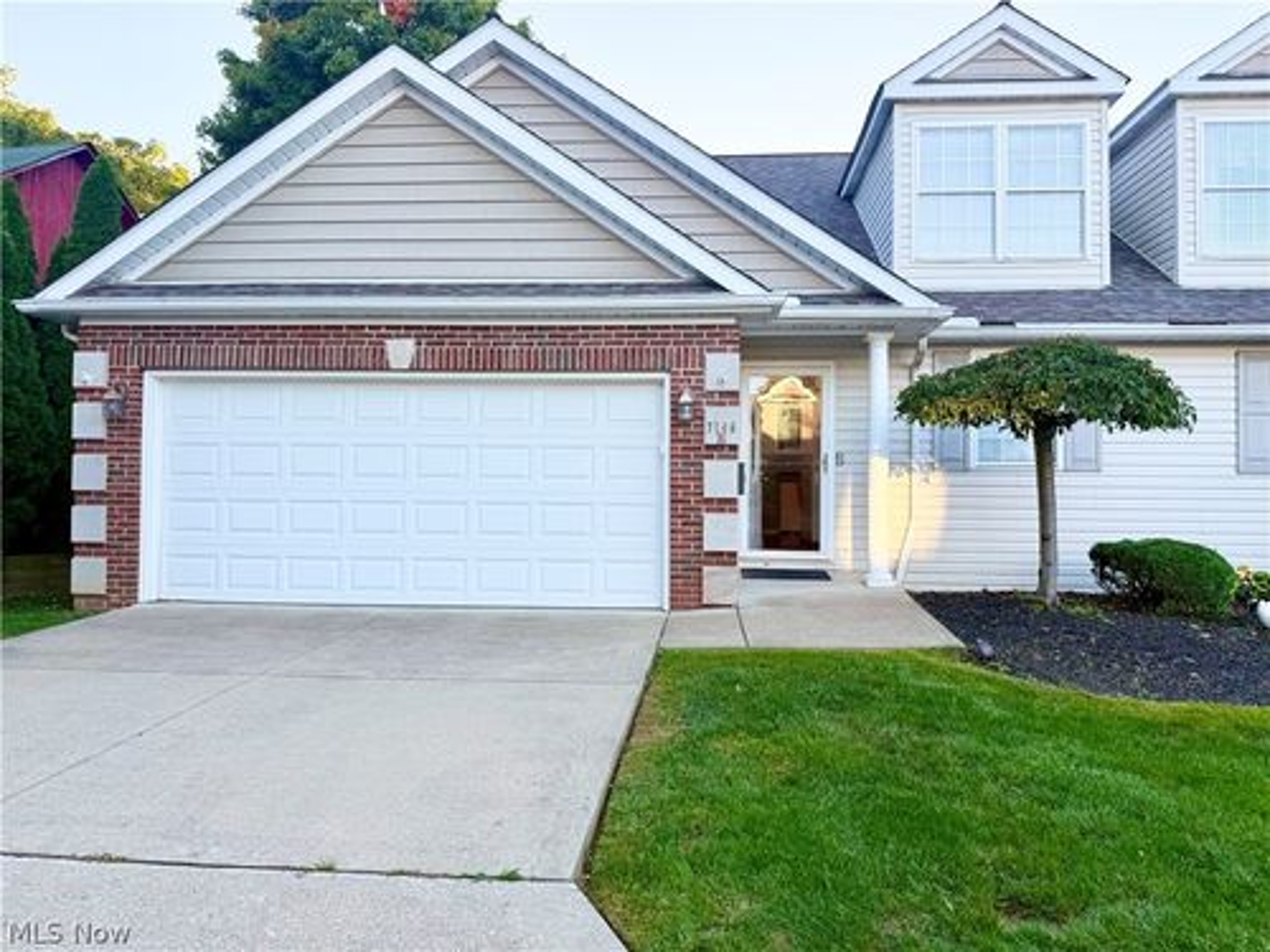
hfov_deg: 71.6
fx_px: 881
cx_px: 635
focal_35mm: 24
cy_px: 476
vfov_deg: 56.8
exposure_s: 1/494
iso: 100
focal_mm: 6.76
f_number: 1.78
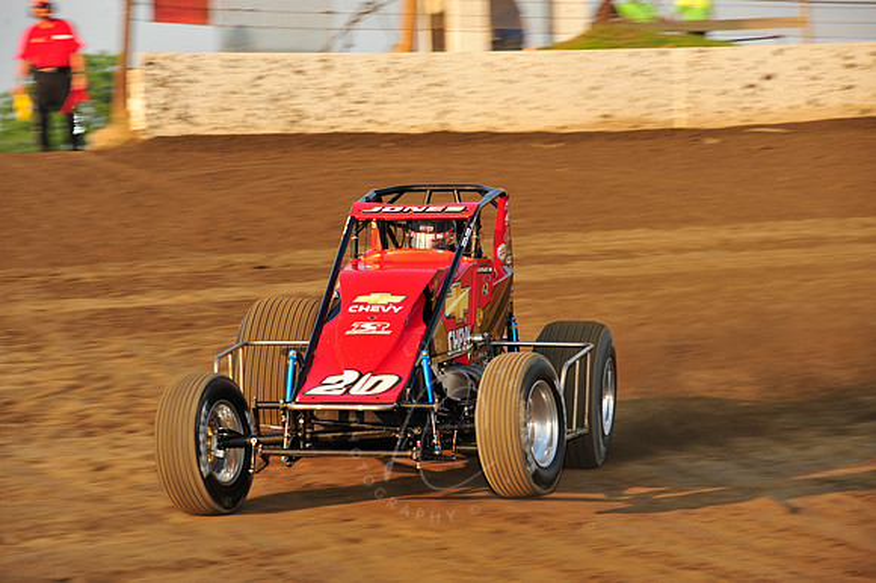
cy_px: 292
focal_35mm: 155
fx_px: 3769
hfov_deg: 13.3
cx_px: 438
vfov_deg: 8.8
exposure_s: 1/320
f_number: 8
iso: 400
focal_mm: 155
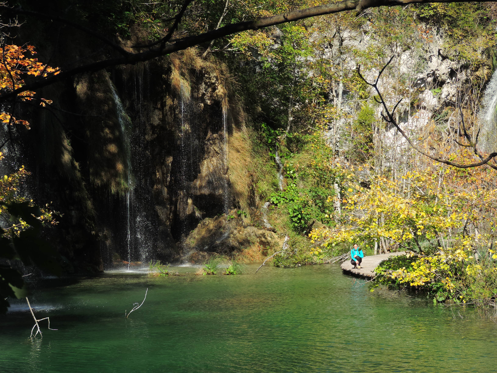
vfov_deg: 16.4
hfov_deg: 21.8
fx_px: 1292
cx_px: 248
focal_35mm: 90
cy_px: 186
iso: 80
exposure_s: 1/400
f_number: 4.1
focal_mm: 16
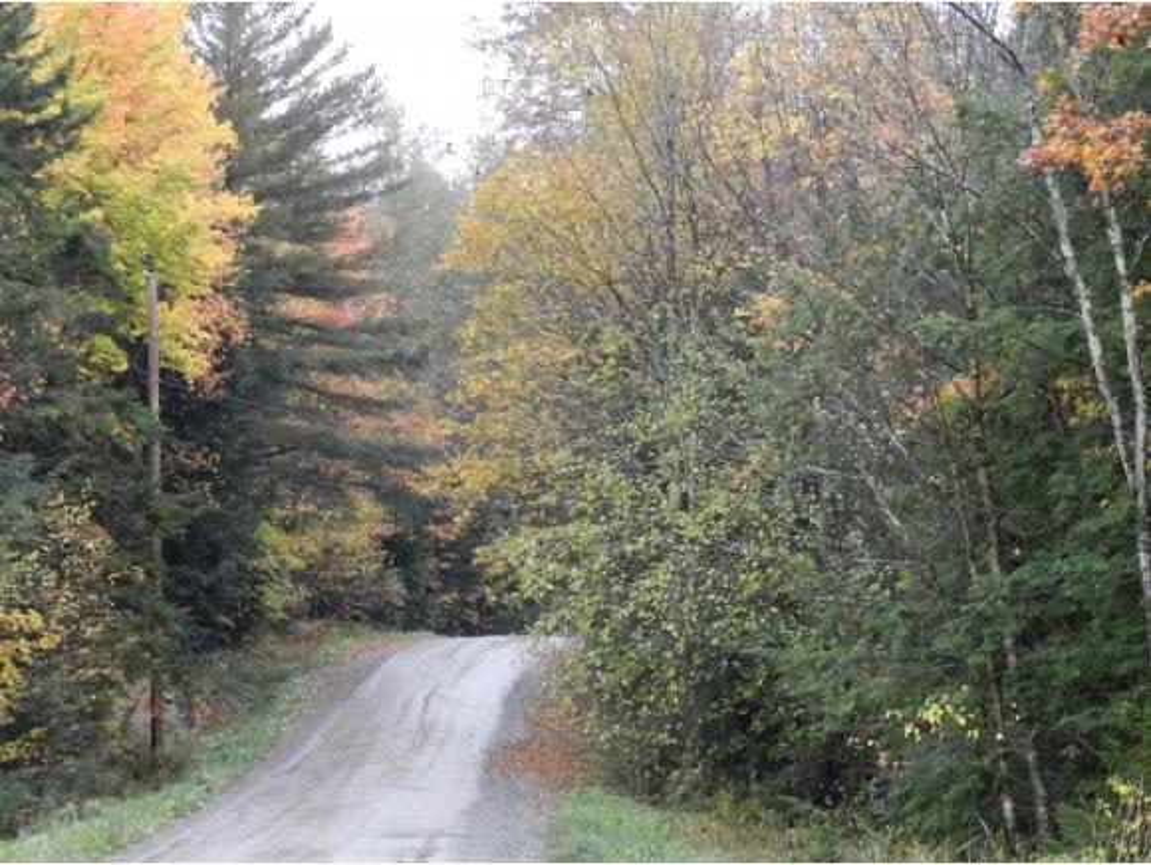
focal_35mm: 100
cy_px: 432
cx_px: 576
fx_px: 3328
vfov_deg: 14.8
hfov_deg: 19.6
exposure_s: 1/160
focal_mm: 17.7
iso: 1600
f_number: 4.6
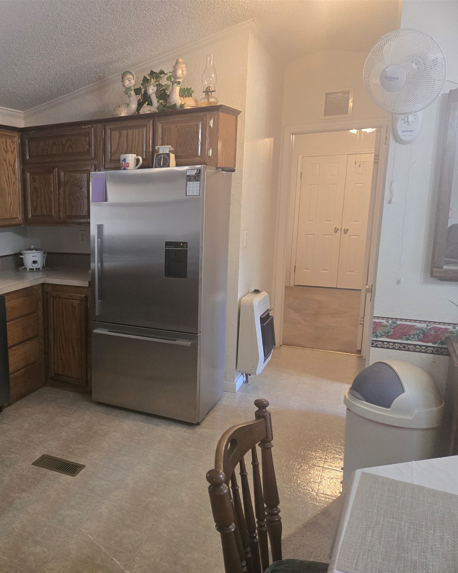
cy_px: 287
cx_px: 78
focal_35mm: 30
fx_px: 508
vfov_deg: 58.8
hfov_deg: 45.5
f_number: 1.8
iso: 400
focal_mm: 5.4
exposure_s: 1/120
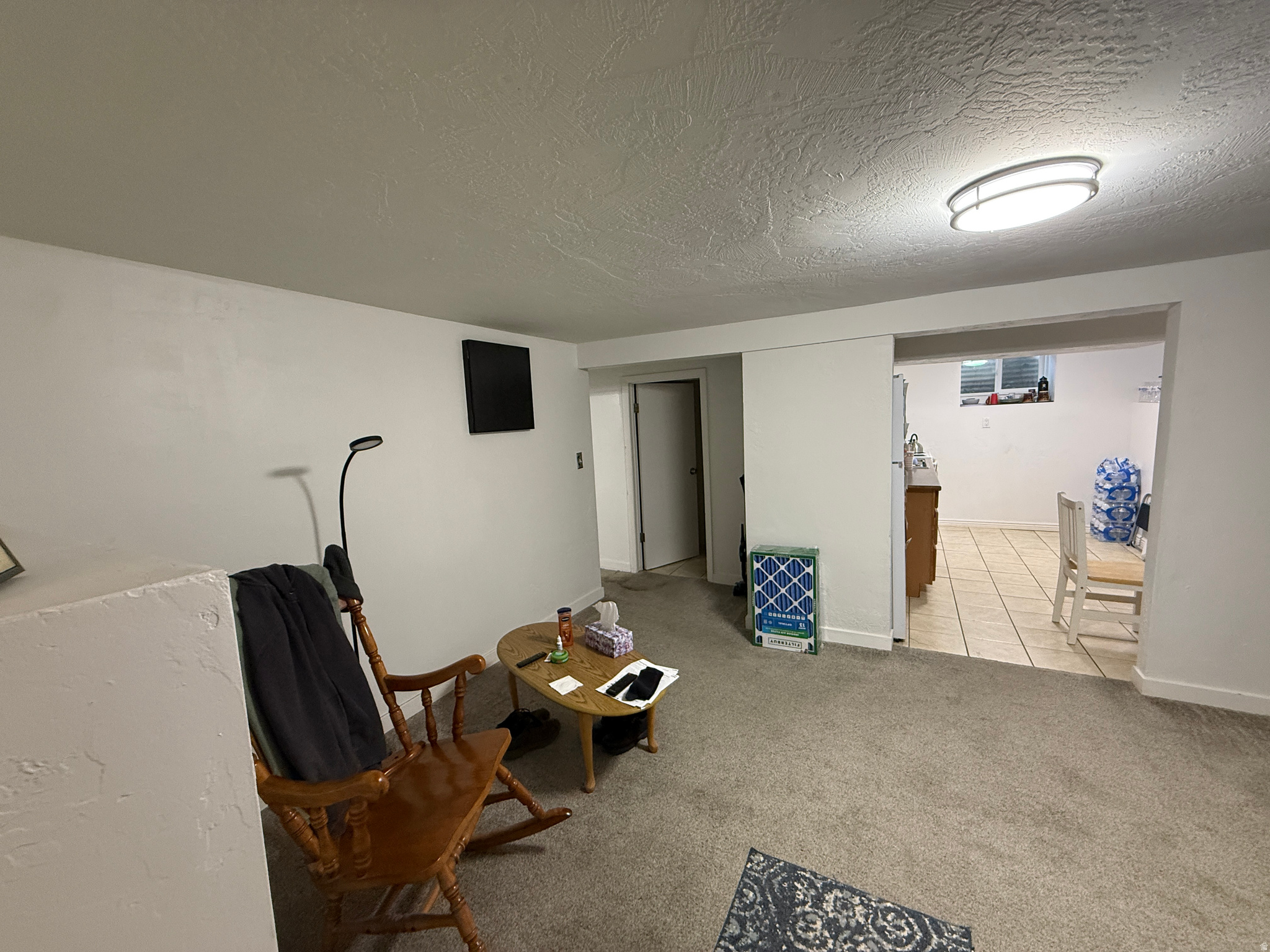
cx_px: 635
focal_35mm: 14
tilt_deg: -6.1
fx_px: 514
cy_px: 476
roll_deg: +2.6
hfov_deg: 102.1
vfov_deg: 85.7
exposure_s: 1/60
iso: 320
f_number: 2.2
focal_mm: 2.22
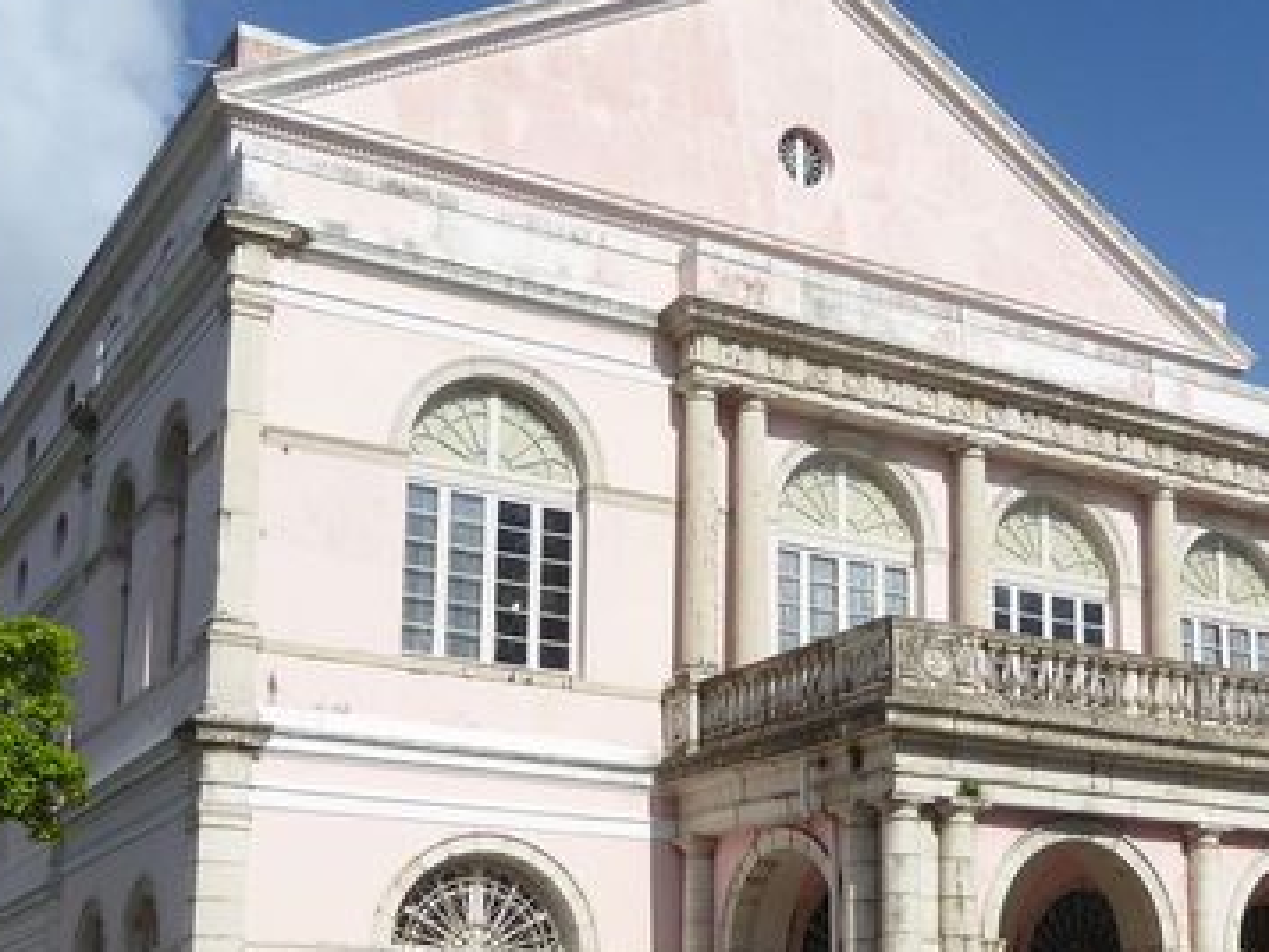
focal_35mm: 56
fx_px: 2054
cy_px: 725
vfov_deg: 25.8
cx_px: 857
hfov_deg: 34.0
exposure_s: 1/1600
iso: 80
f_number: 3.3
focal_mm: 4.3
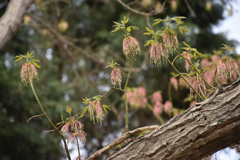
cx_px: 120
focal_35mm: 210
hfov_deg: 9.8
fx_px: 1400
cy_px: 80
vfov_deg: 6.5
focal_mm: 140
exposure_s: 1/640
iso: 800
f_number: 5.6
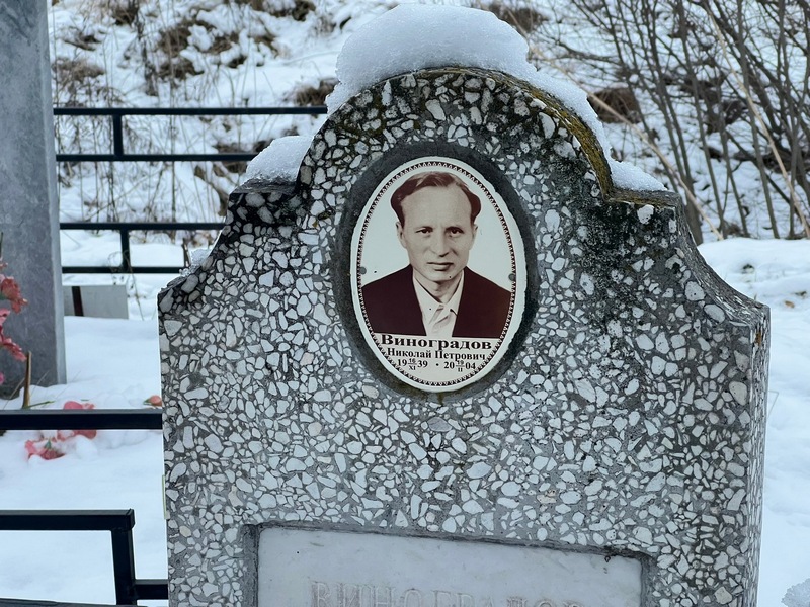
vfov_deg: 19.1
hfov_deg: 25.3
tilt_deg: -14.5
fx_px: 1802
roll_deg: +3.0
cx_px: 405
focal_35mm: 77
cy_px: 304
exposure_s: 1/92
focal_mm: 9
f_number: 2.8
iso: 200
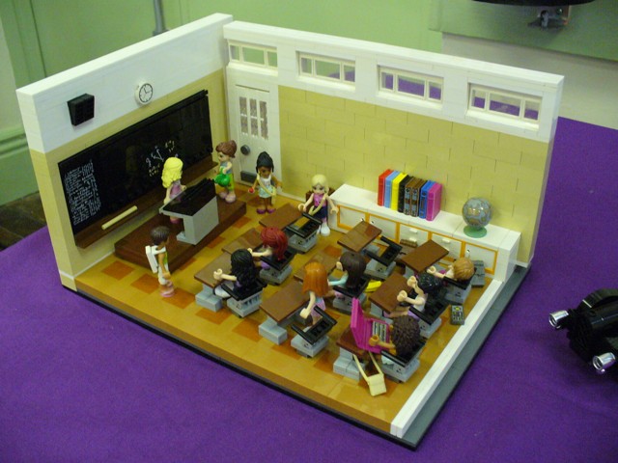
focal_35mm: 37
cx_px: 309
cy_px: 232
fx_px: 661
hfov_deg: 50.1
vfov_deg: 38.7
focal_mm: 6.1
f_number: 2.8
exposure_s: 1/30
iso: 400
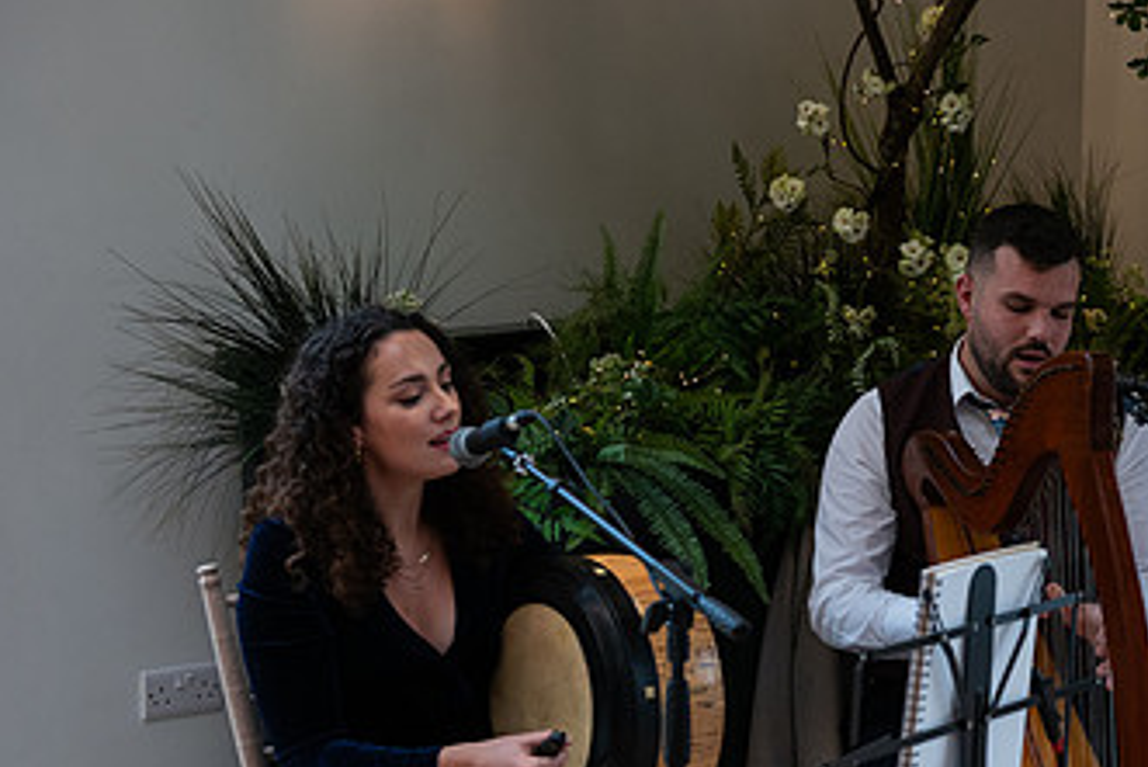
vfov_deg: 17.7
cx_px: 936
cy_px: 529
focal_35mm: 77
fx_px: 2456
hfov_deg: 25.8
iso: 640
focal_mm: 44
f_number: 3.5
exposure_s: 1/160
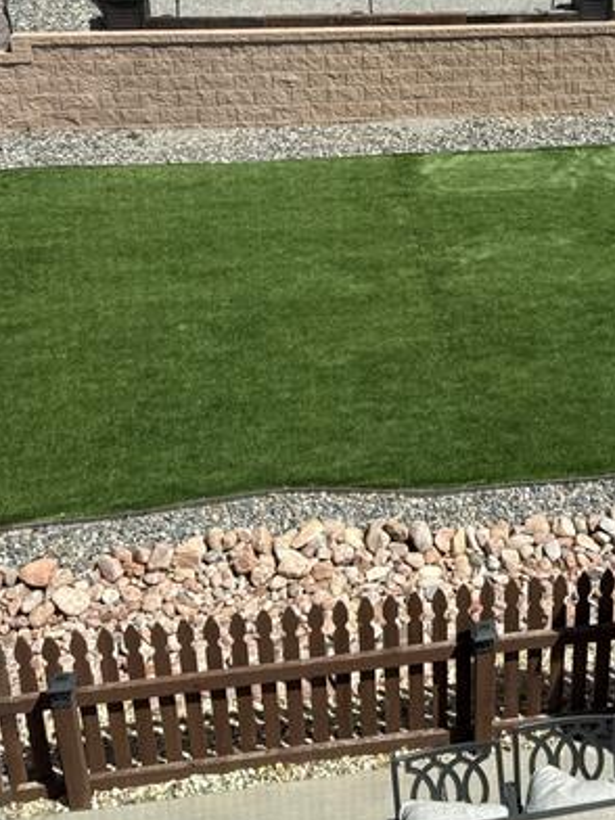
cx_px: 500
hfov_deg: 30.1
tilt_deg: -19.2
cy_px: 195
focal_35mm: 47
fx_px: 1113
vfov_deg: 39.2
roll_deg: +0.3
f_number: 1.78
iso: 80
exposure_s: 1/2801
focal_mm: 6.76
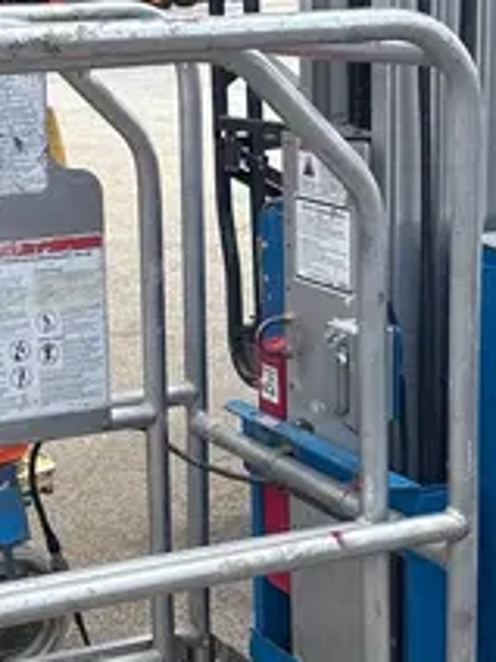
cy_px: 470
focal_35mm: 90
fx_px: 1719
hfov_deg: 16.4
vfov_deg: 21.6
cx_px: 175
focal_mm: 5.96
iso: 50
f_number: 1.6
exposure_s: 1/2639
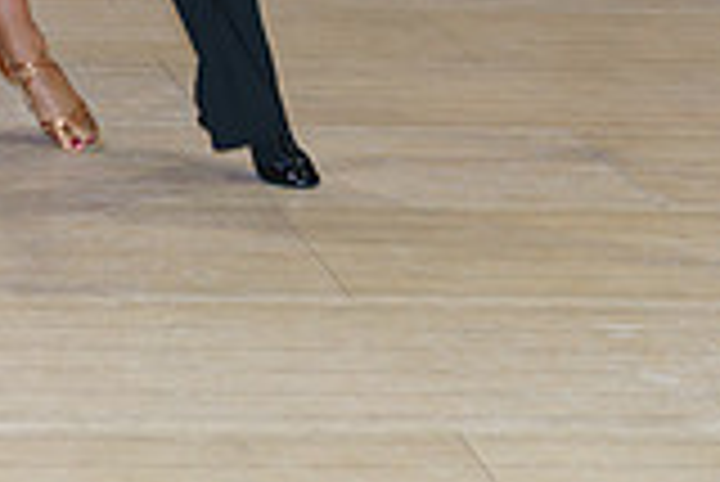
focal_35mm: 174
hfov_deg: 11.6
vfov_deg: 7.7
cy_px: -376
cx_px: -68
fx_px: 3483
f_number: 2.8
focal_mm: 48
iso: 400
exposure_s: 1/200
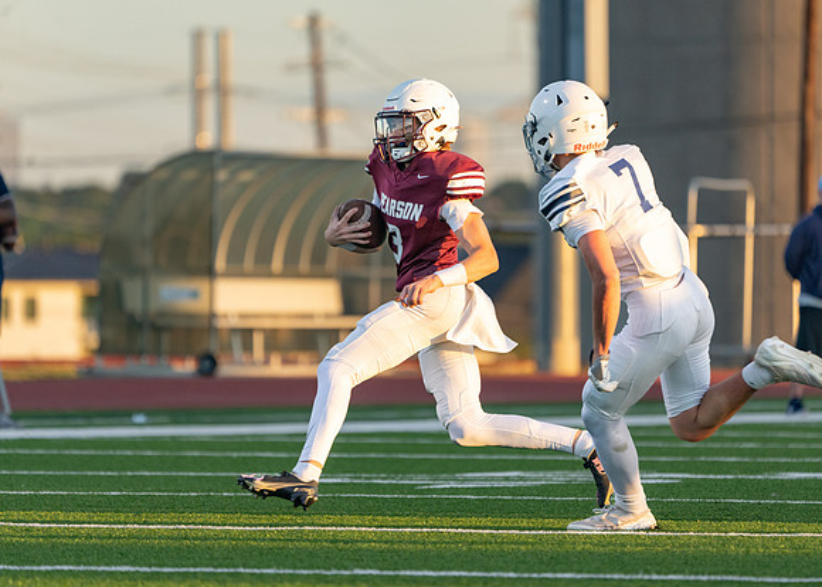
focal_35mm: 420
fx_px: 9811
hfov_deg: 4.8
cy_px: 294
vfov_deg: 3.4
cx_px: 411
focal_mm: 400
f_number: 5.6
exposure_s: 1/1000
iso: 1600
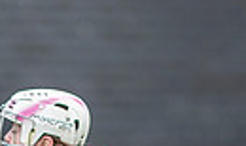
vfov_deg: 0.4
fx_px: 18990
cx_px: -354
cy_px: 319
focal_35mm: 2874
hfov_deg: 0.7
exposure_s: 1/1000
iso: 140
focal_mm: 300
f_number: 2.8
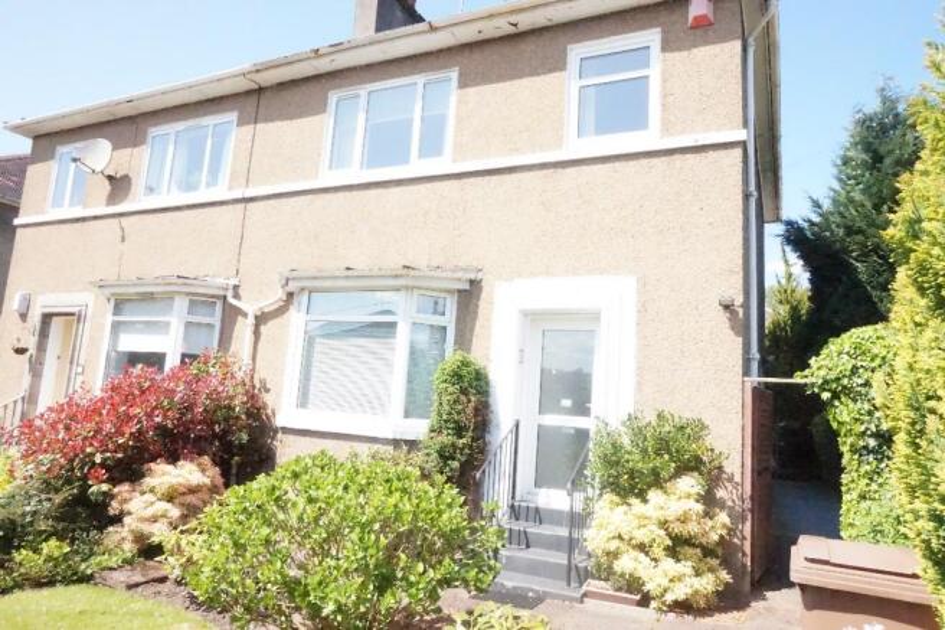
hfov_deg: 73.8
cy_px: 315
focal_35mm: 24
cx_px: 472
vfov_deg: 53.1
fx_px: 630
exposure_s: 1/2000
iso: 12800
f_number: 16
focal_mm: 16
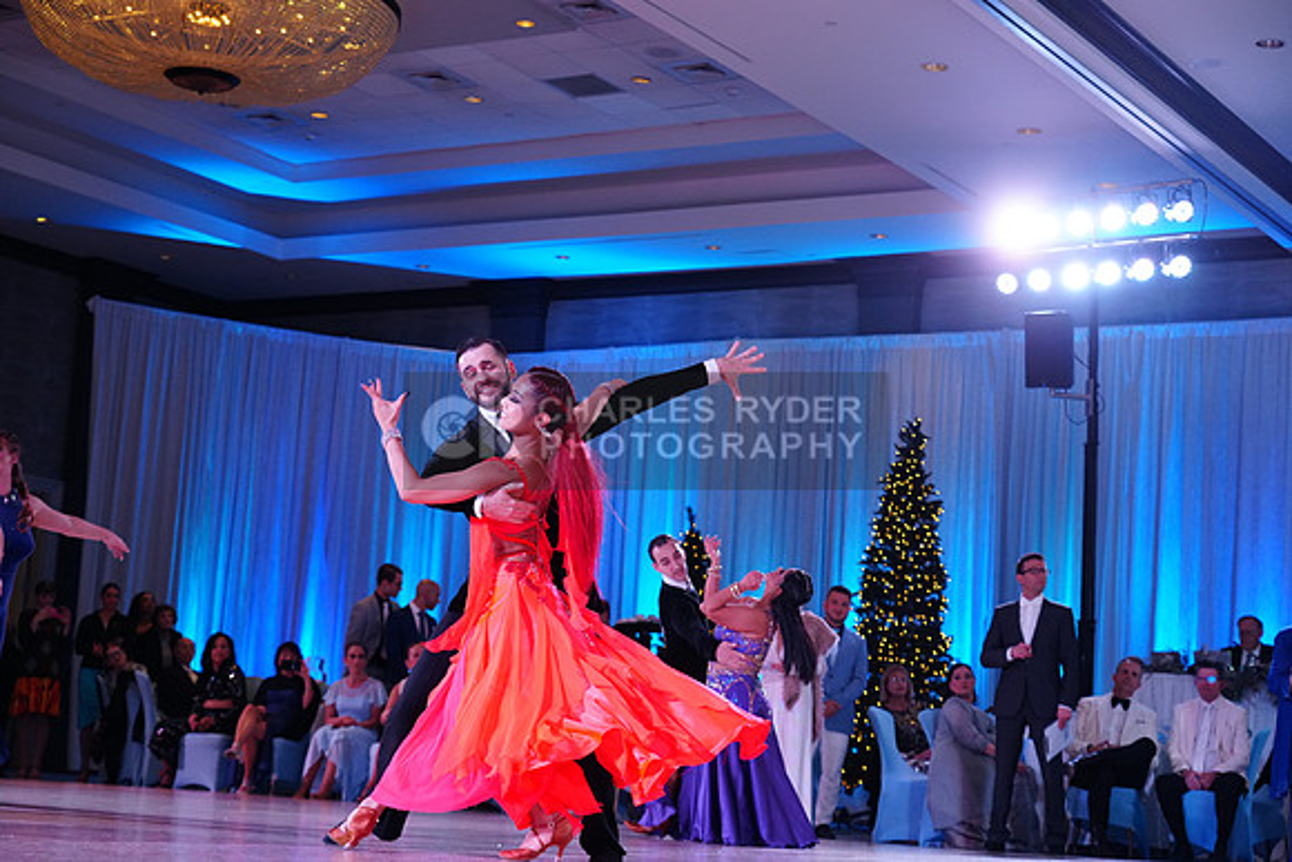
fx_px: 2297
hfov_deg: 31.4
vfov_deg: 21.3
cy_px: 431
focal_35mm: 64
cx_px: 646
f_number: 4
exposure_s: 1/400
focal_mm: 64
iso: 2500
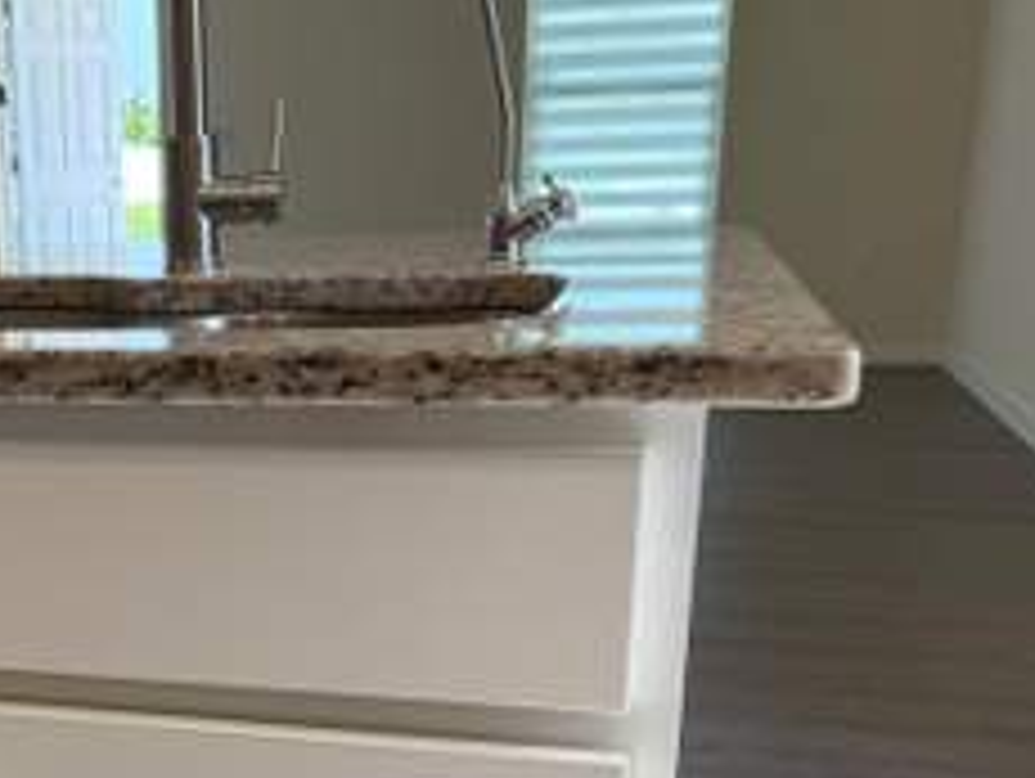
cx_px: 126
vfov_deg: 28.3
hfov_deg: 36.1
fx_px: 1497
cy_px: 657
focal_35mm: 50
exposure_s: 1/321
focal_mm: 6.76
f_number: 1.78
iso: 100
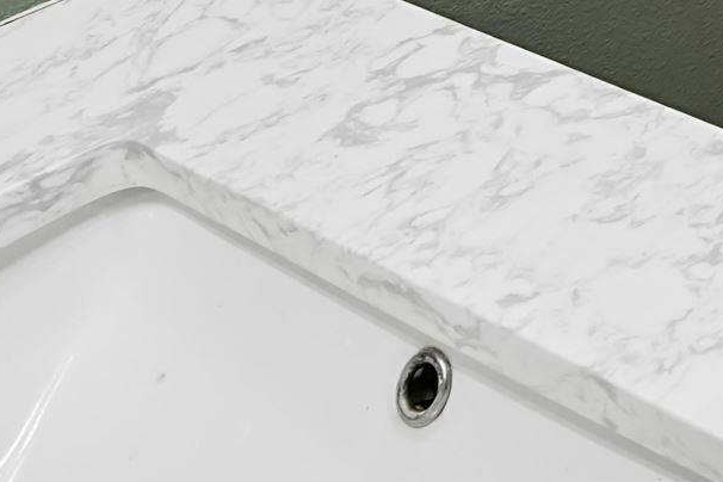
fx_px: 1426
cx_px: 1513
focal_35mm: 71
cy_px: -515
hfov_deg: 17.7
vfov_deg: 15.1
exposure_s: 1/20
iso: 500
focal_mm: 14
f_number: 8
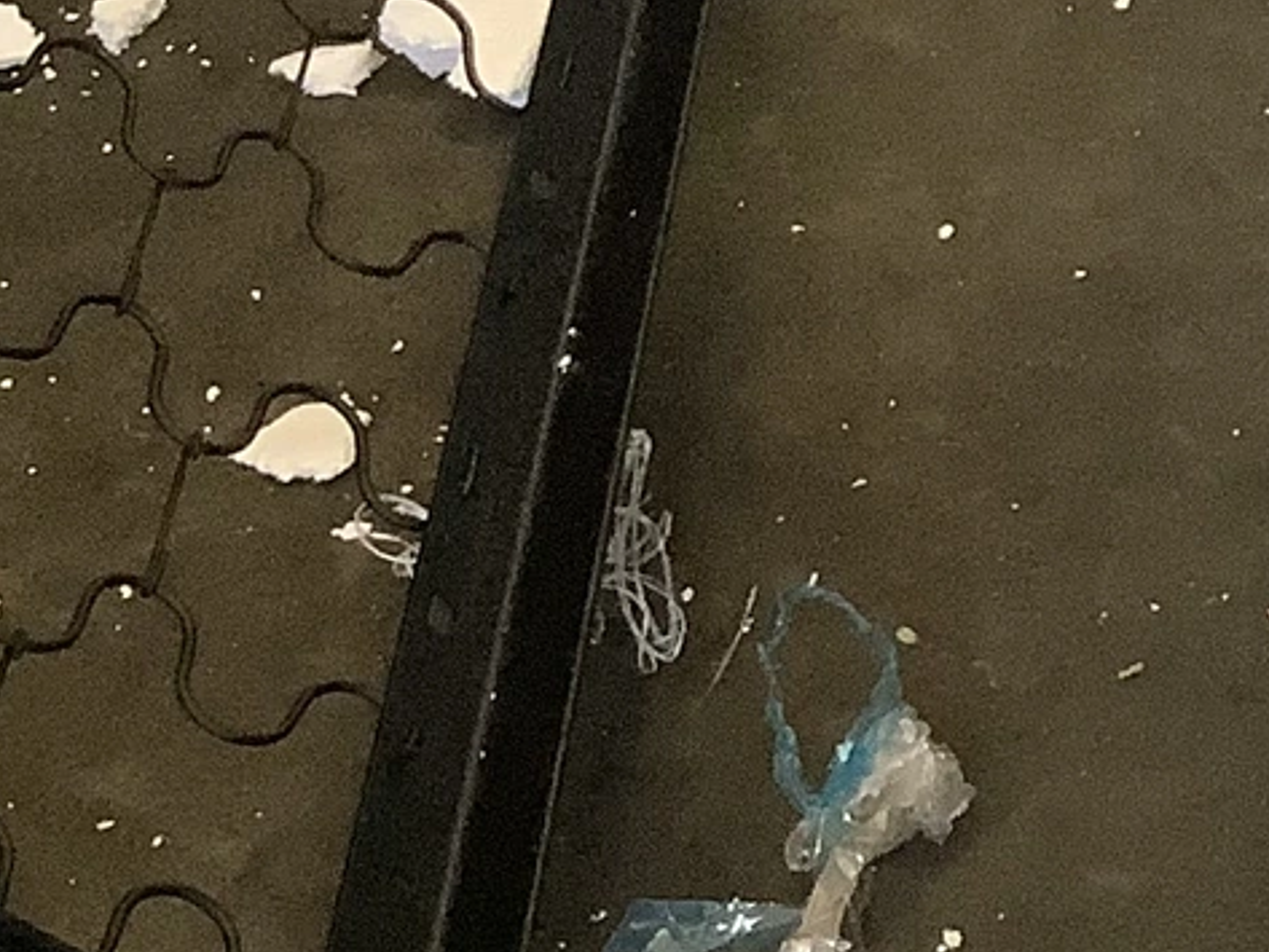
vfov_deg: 11.1
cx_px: 2417
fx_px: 4804
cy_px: -209
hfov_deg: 13.3
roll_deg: -1.6
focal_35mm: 131
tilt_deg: -33.6
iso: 100
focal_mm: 3.3
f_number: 2.4
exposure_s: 1/60
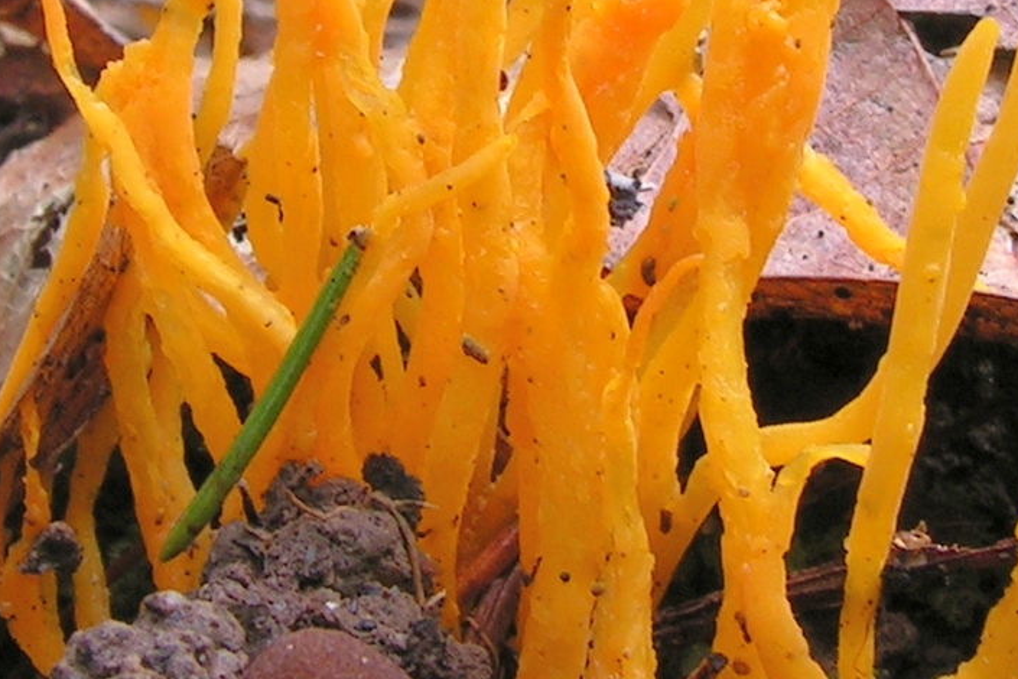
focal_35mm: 145
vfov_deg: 9.4
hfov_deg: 14.2
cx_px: 573
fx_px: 4100
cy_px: -3
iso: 100
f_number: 8
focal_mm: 8.1
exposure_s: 1/5
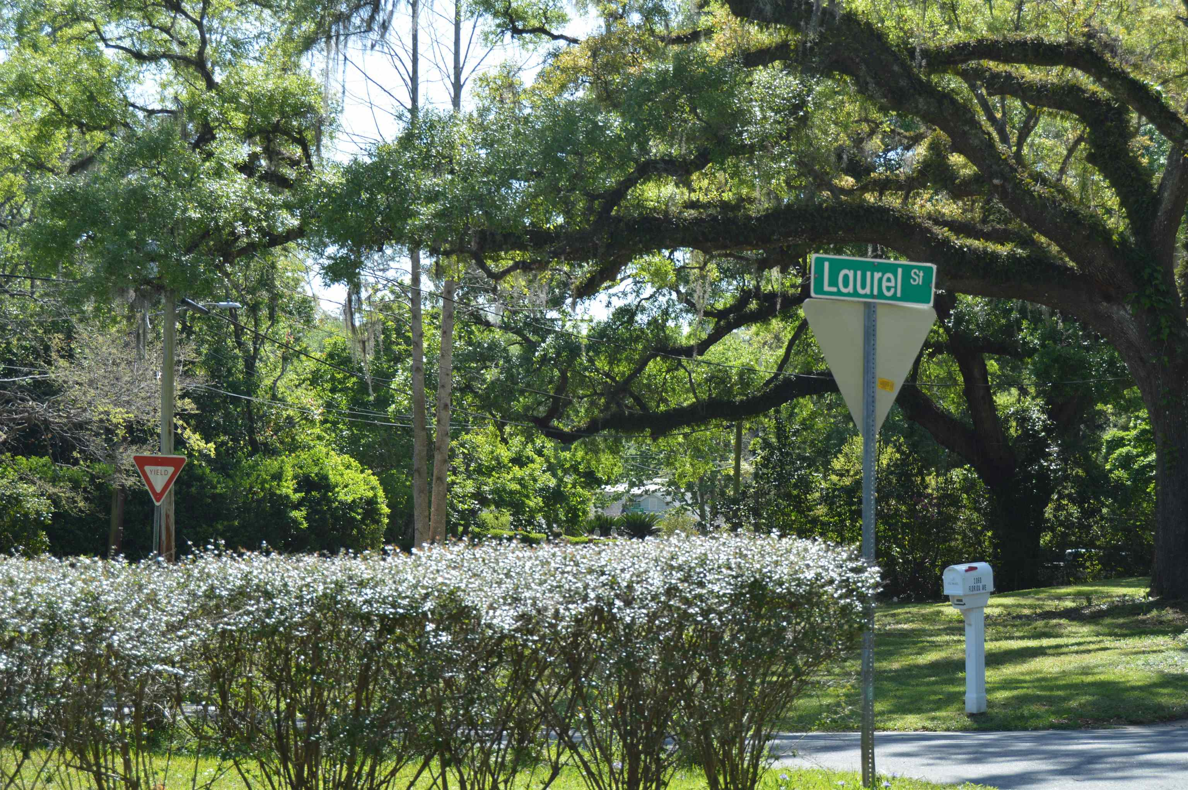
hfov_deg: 28.1
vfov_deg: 18.9
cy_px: 395
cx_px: 594
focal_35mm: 72
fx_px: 2374
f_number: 7.1
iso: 100
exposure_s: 1/200
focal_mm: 48
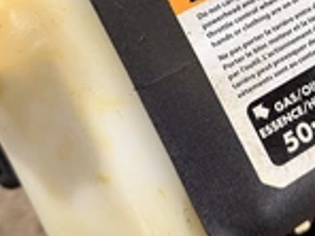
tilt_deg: -69.1
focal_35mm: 65
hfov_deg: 29.0
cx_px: 260
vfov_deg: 21.3
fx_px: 591
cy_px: -32
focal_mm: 6.76
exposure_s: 1/60
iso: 160
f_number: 1.78
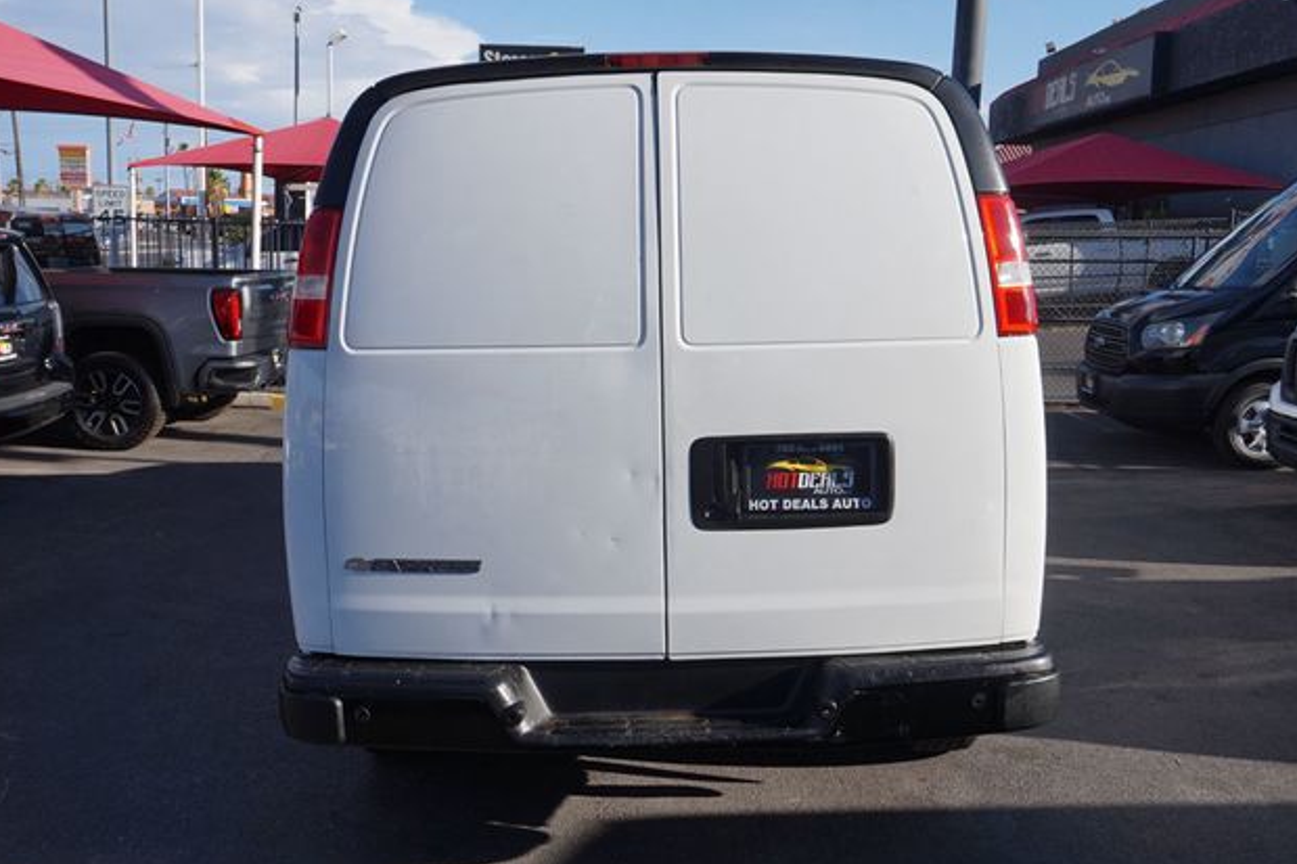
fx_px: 1171
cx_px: 644
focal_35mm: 33
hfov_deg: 58.0
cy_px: 429
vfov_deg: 40.5
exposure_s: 1/125
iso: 100
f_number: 11
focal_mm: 21
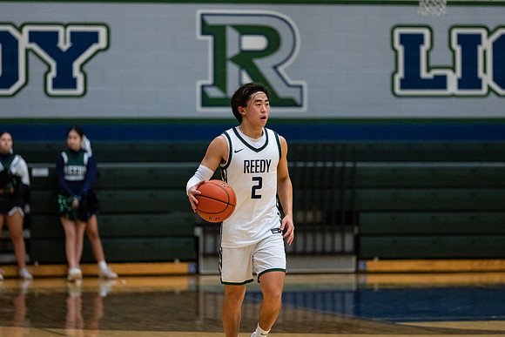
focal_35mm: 212
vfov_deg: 6.5
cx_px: 252
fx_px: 2981
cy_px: 168
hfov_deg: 9.7
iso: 4000
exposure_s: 1/1000
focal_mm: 200
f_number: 2.8
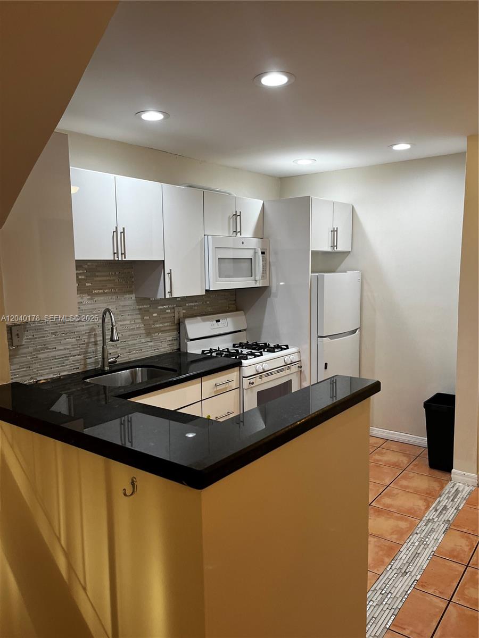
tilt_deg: -2.1
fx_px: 480
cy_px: 319
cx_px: 240
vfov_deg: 67.3
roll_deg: +0.4
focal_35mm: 26
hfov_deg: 53.1
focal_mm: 5.1
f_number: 1.6
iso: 100
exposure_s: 1/120
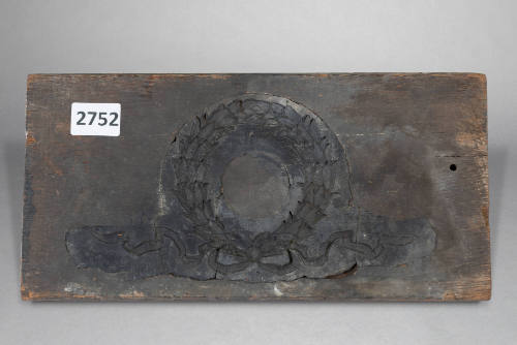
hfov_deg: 33.4
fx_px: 862
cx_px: 258
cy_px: 172
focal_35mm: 60
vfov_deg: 22.7
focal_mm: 60
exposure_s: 1/4
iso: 100
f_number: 11
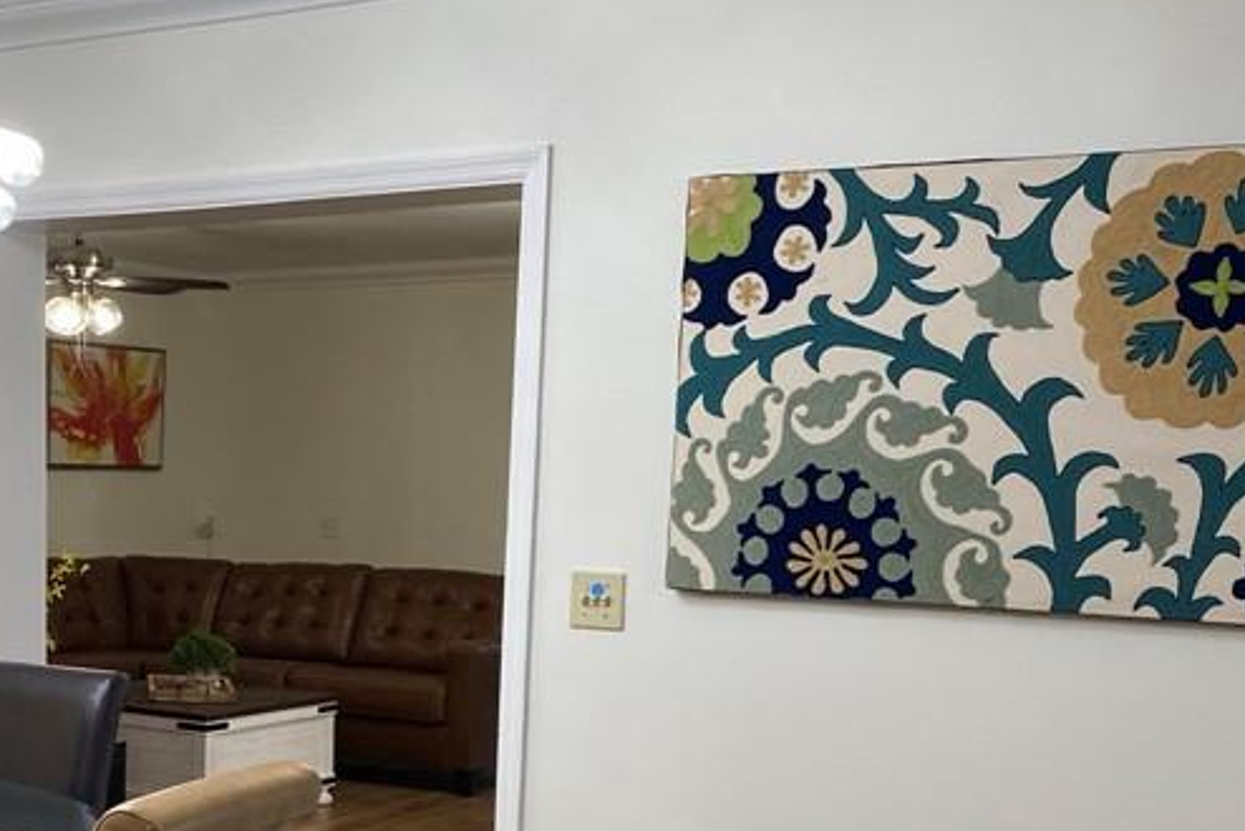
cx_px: 267
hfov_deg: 34.6
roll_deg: -1.7
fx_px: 1938
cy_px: 700
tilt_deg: -8.5
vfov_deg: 23.7
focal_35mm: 56
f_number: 1.8
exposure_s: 1/120
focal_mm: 4.25
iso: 125
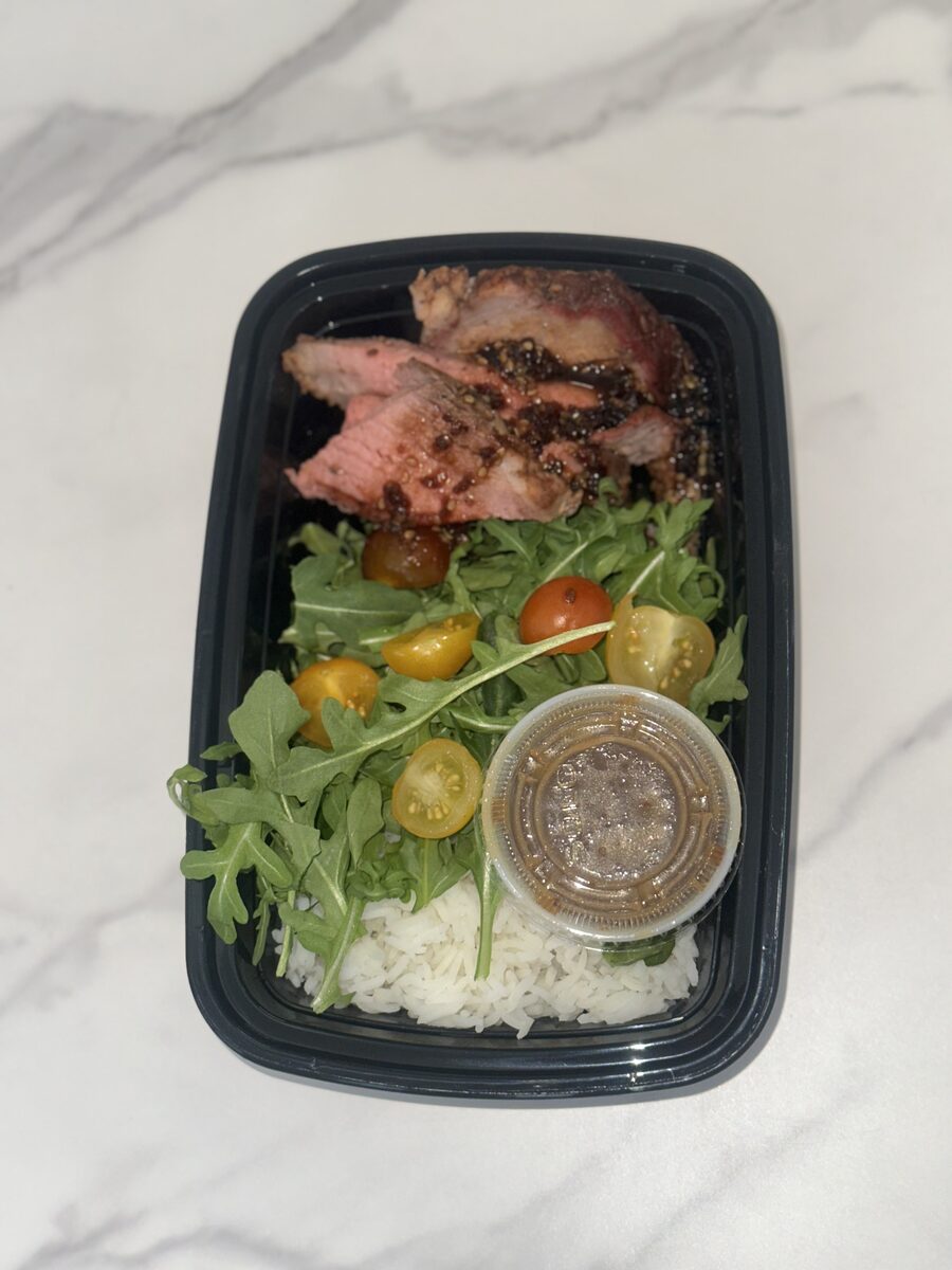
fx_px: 1760
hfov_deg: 30.3
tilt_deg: -73.6
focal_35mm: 48
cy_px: 635
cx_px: 476
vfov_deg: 39.7
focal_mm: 6.86
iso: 40
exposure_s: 1/112
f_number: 1.78
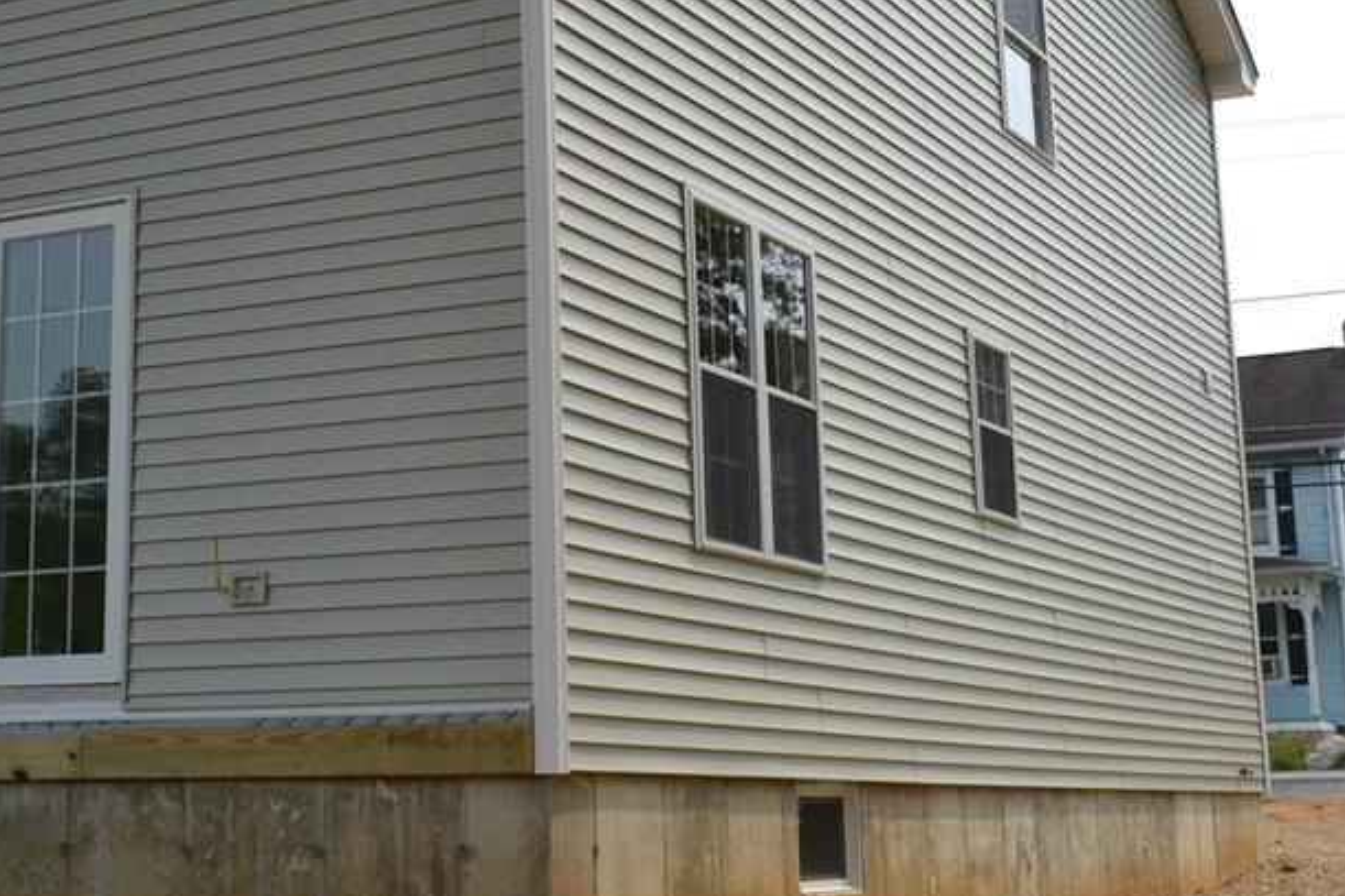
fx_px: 2390
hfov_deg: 30.9
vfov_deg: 20.9
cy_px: 141
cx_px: 339
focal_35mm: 64
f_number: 8
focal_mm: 24
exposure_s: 1/250
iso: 100
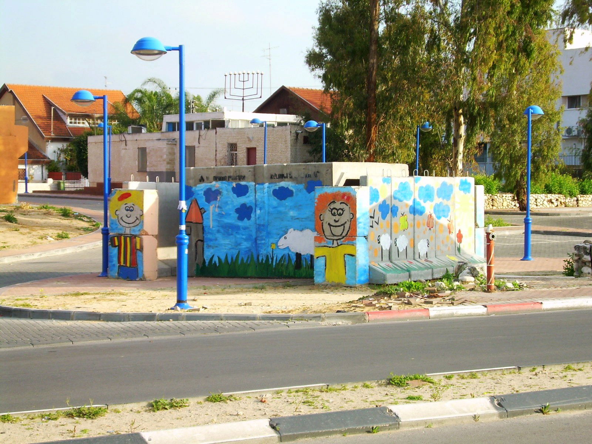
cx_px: 296
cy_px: 222
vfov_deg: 19.1
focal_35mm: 77
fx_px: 1317
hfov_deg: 25.3
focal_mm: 13.2
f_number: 3.9
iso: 50
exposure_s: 1/177
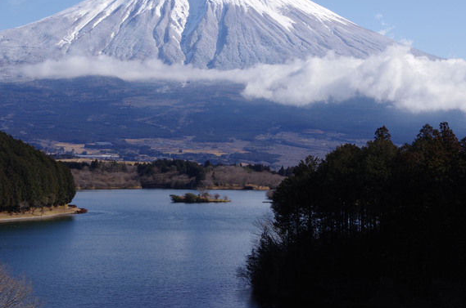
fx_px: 1111
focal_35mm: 86
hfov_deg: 23.7
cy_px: 106
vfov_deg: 15.8
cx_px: 190
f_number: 32
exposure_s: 1/25
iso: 100
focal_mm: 40
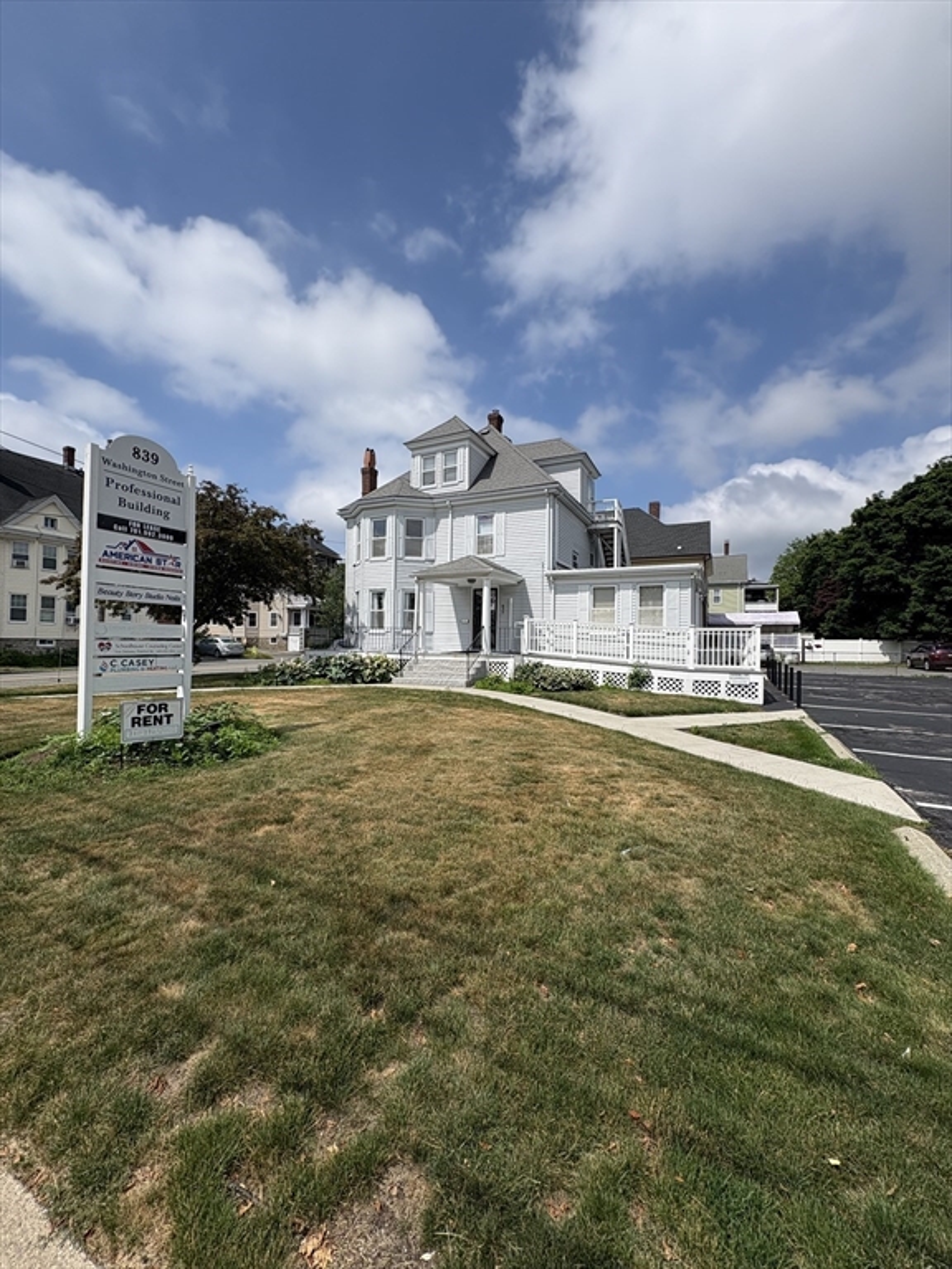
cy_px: 634
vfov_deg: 102.1
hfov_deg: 85.7
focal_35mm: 14
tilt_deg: +1.2
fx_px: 513
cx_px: 476
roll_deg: -0.7
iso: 50
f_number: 2.2
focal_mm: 2.22
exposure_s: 1/4132
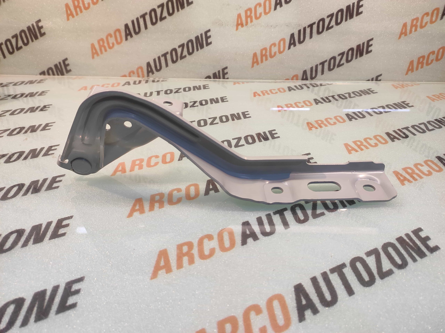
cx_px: 222
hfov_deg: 91.1
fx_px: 218
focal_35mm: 17
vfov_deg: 74.7
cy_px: 166
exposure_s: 1/50
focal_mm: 4.74
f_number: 1.79
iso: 350
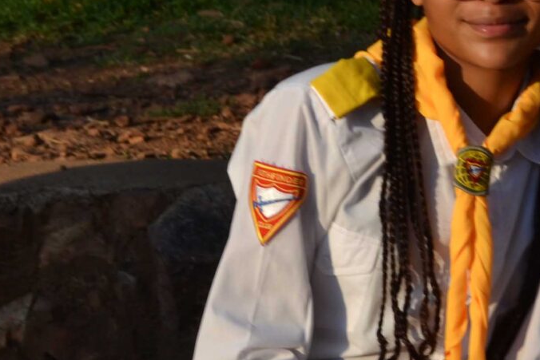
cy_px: 214
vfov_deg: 7.1
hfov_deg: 10.5
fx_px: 2895
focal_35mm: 193
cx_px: 597
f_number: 7.1
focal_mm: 34
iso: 100
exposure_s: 1/200
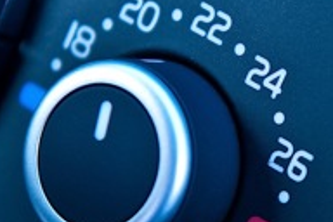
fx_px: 2155
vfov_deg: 5.9
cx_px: 283
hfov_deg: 8.8
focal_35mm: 233
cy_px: 129
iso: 400
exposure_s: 1/50
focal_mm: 70
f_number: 4.5
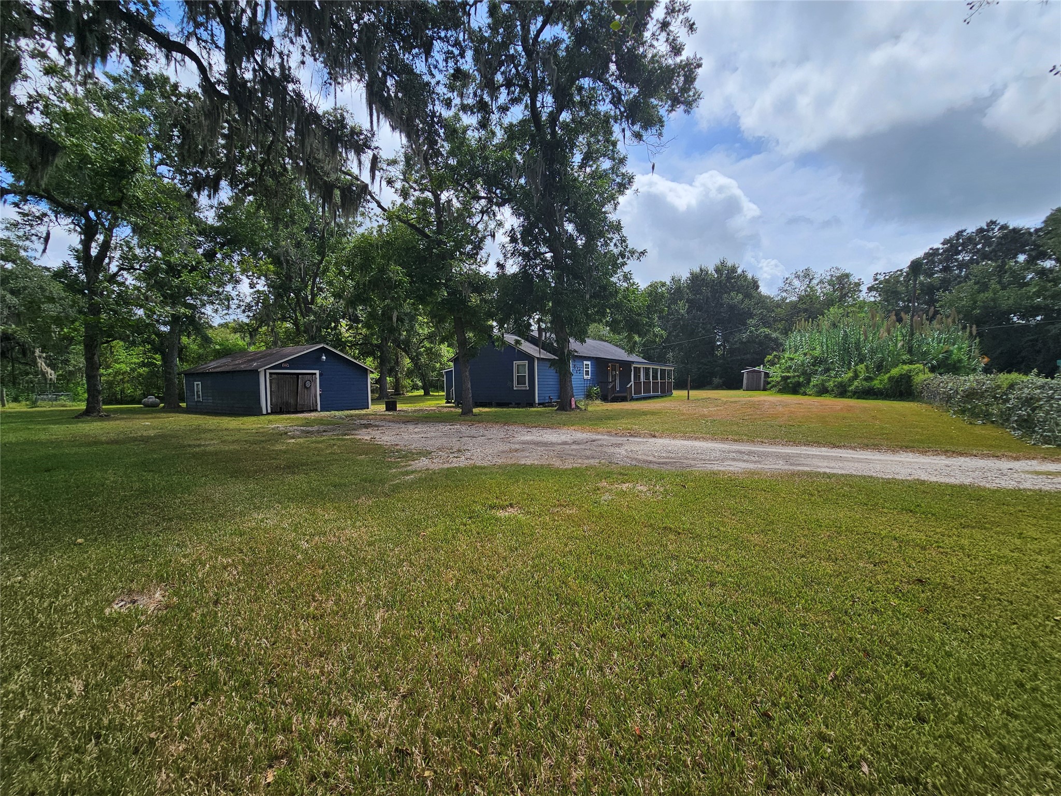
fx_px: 398
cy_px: 398
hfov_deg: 106.2
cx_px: 530
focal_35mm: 13
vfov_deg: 89.9
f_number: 2.2
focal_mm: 2.2
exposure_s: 1/2222
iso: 50
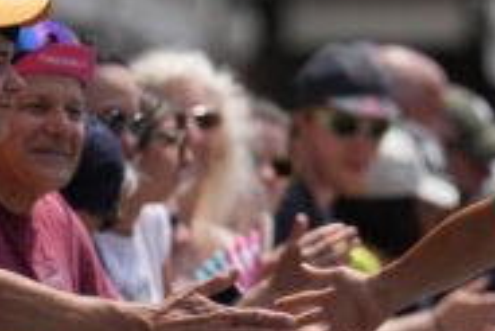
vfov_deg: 3.2
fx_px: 5834
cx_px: 517
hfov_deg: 4.8
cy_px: 200
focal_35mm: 424
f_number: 2.8
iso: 250
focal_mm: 200
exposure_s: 1/6400
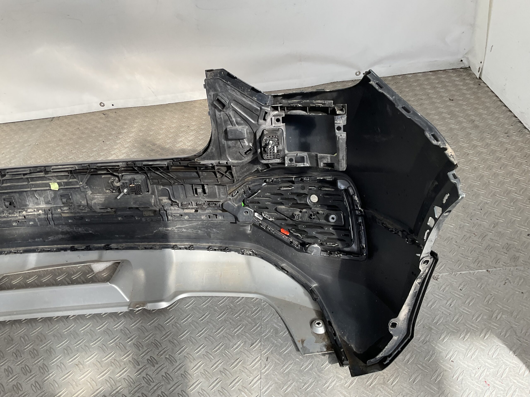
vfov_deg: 48.2
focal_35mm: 29
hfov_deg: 61.7
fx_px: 444
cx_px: 265
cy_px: 198
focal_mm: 3
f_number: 1.8
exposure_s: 1/331
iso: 16
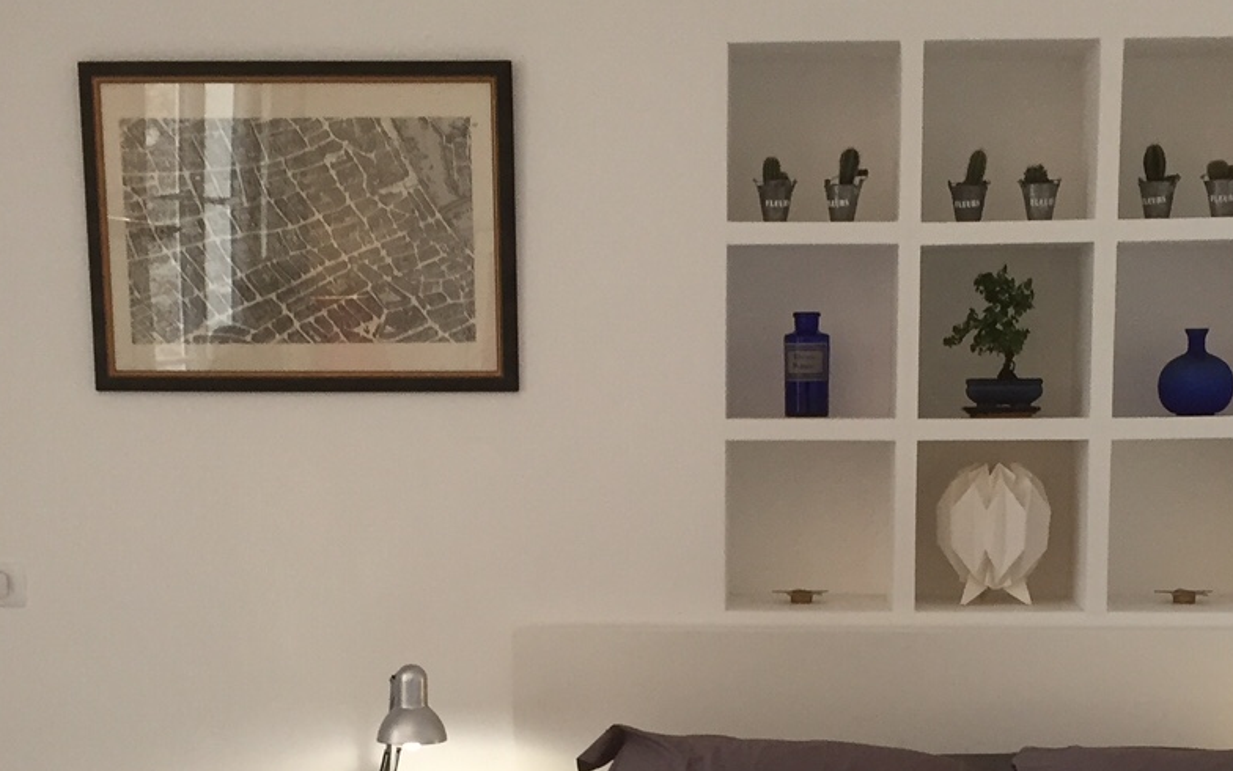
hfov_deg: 31.9
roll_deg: +1.2
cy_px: 667
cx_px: 700
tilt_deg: -7.0
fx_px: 2151
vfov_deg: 20.0
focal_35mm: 64
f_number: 2.2
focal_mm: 4.15
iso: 64
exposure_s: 1/33
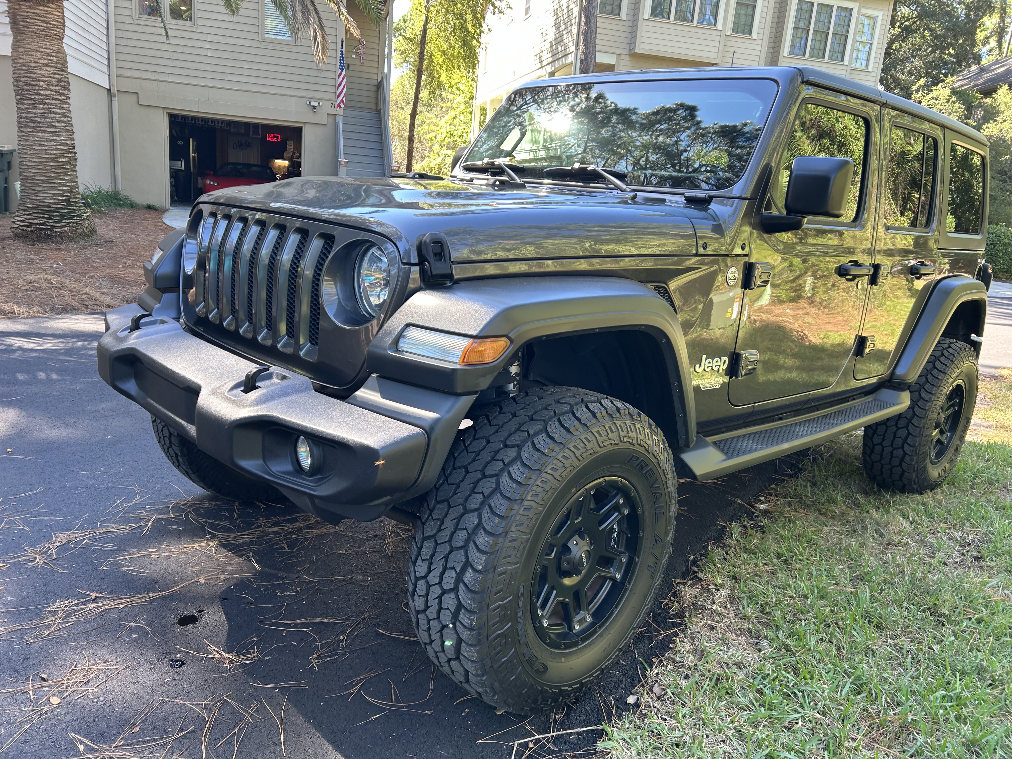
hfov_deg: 67.3
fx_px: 760
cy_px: 380
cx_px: 506
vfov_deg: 53.1
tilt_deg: -13.6
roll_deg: -4.9
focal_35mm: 26
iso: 40
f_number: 1.5
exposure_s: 1/121
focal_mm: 5.7
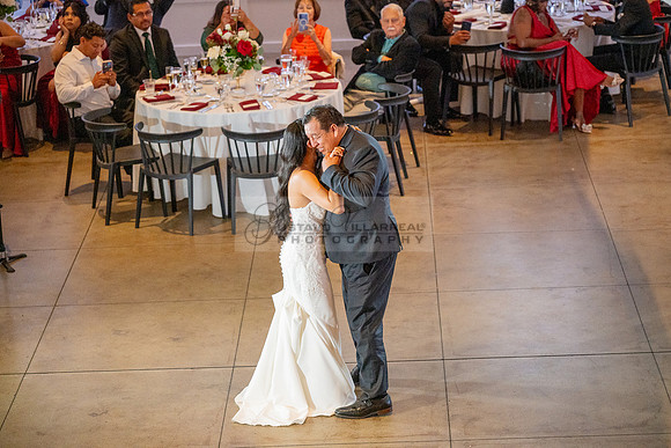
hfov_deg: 18.6
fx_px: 2051
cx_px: 336
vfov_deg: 12.5
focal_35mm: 110
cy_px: 224
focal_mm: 110
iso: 3200
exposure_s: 1/200
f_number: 4
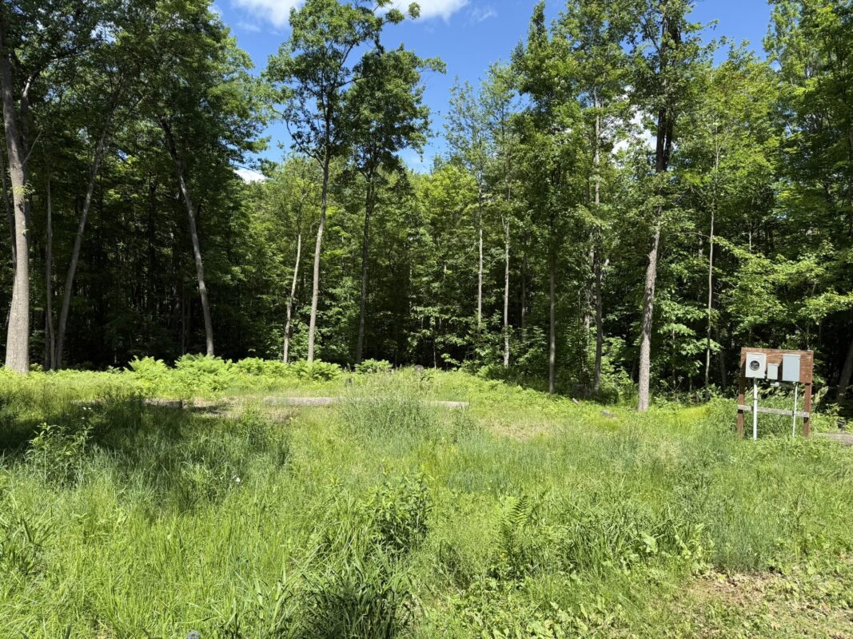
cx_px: 426
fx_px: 591
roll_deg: -1.3
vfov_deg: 56.8
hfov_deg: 71.6
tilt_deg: -0.6
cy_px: 320
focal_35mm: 24
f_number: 1.78
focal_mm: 6.76
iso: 80
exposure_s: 1/1855
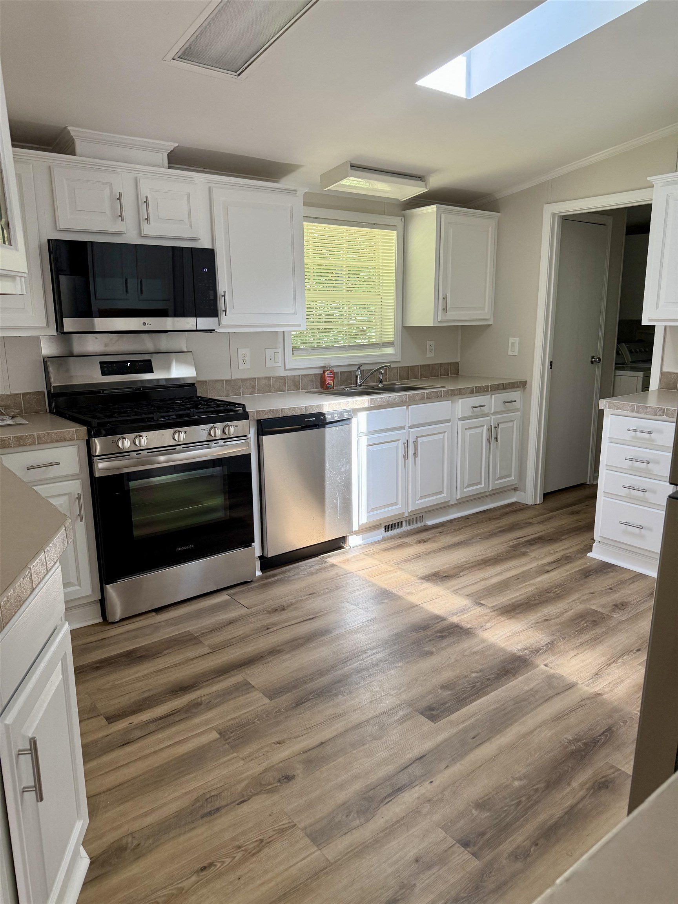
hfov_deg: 56.8
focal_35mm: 24
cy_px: 452
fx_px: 627
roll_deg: +0.3
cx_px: 339
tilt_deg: -11.0
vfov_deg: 71.6
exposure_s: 1/203
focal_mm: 6.76
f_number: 1.78
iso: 200
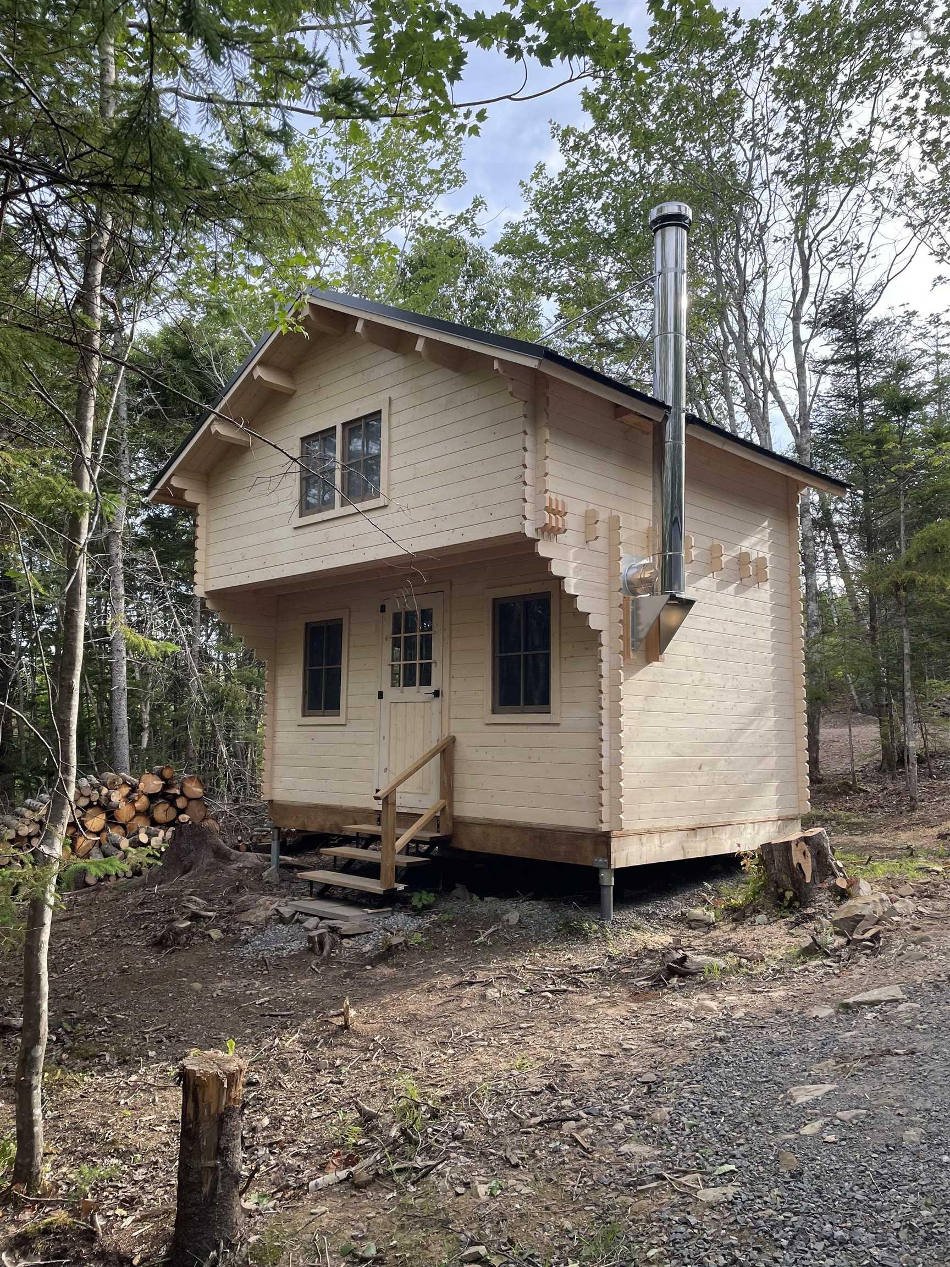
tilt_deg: +7.0
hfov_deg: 53.1
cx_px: 475
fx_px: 951
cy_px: 634
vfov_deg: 67.3
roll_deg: -0.7
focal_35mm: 26
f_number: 1.6
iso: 32
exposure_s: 1/707
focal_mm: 4.2
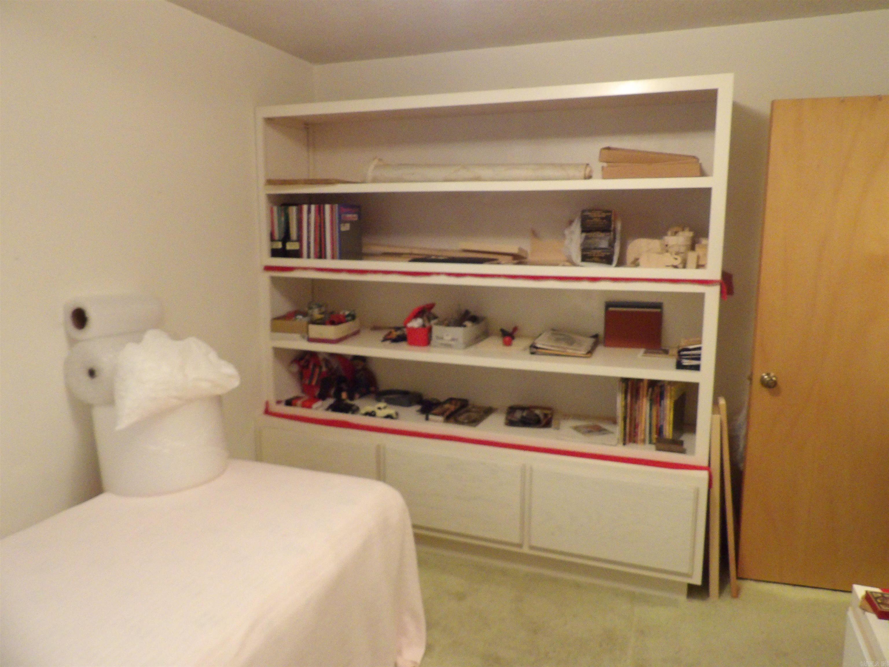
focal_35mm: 24
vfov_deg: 56.8
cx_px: 444
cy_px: 334
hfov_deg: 71.6
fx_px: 616
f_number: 3.2
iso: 768
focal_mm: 4.3
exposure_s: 1/17
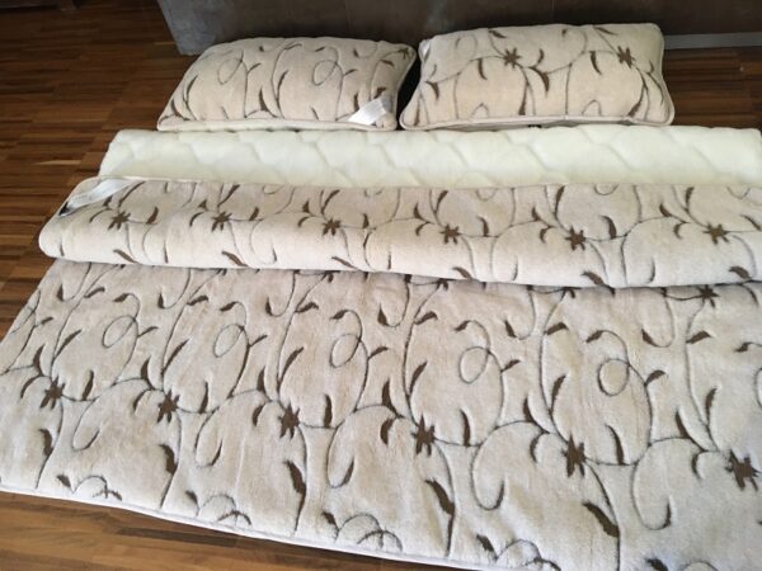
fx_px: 638
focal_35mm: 29
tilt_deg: -51.2
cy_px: 286
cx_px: 381
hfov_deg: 61.7
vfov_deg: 48.2
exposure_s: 1/33
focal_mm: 4.15
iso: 125
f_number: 2.2
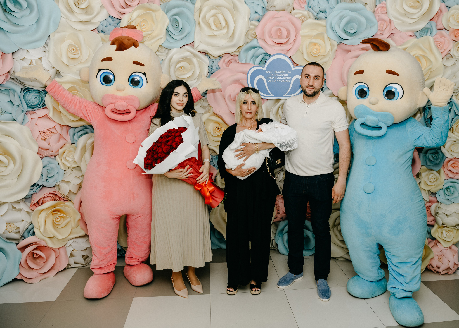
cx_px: 252
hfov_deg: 58.8
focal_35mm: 31
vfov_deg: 44.0
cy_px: 151
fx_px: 406
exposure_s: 1/160
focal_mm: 27
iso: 100
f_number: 4.5
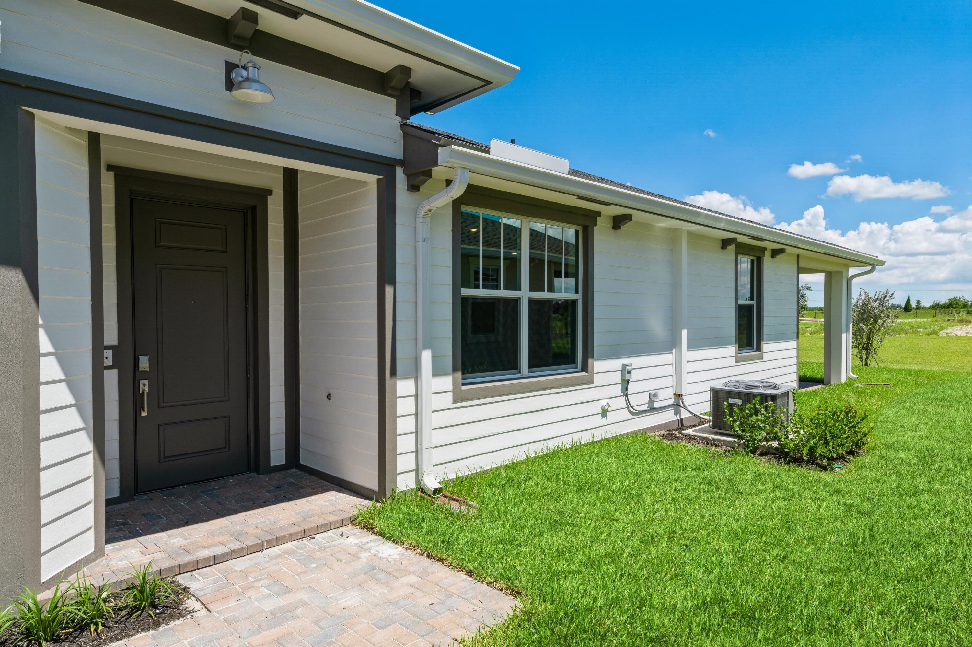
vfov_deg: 57.2
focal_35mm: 22
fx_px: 594
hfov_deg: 78.6
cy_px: 324
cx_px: 486
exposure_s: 1/160
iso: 100
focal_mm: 22
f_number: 11
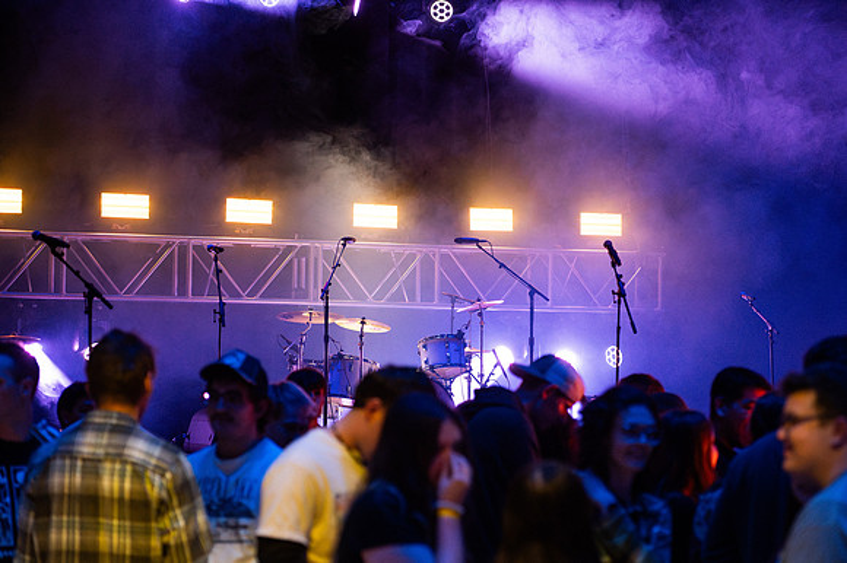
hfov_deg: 19.8
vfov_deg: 13.2
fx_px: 2430
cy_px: 282
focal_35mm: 103
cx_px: 461
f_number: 2.8
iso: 12800
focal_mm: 95
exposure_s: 1/640
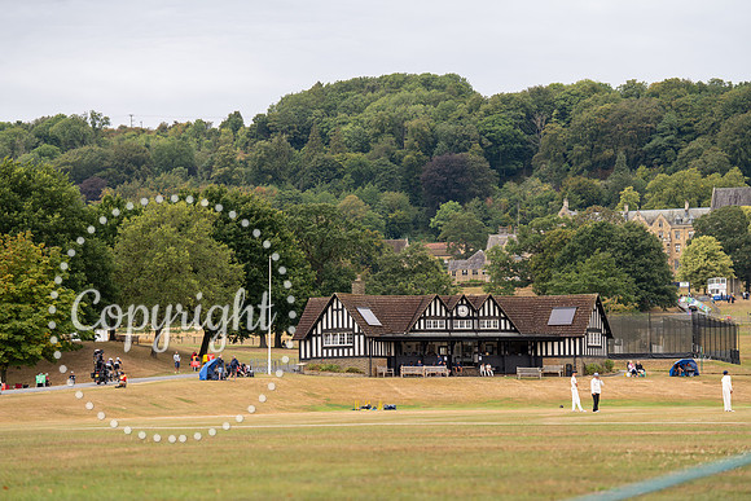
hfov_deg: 16.9
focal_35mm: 121
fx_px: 2525
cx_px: 376
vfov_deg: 11.3
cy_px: 250
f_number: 3.5
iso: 250
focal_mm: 121
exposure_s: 1/1000
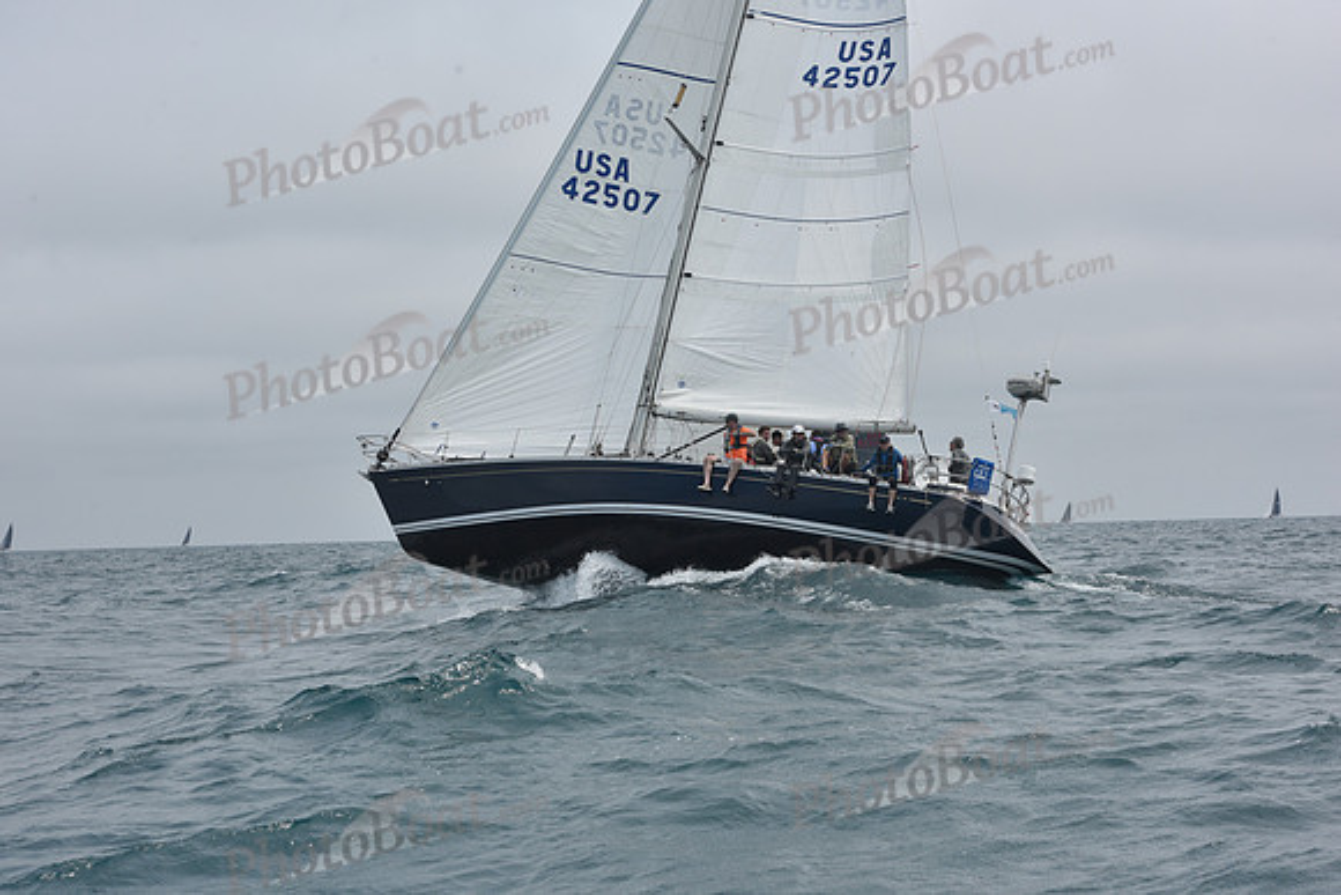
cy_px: 448
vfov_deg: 19.5
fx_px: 2608
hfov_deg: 28.8
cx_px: 670
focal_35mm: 70
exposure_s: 1/800
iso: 250
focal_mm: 70
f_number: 11
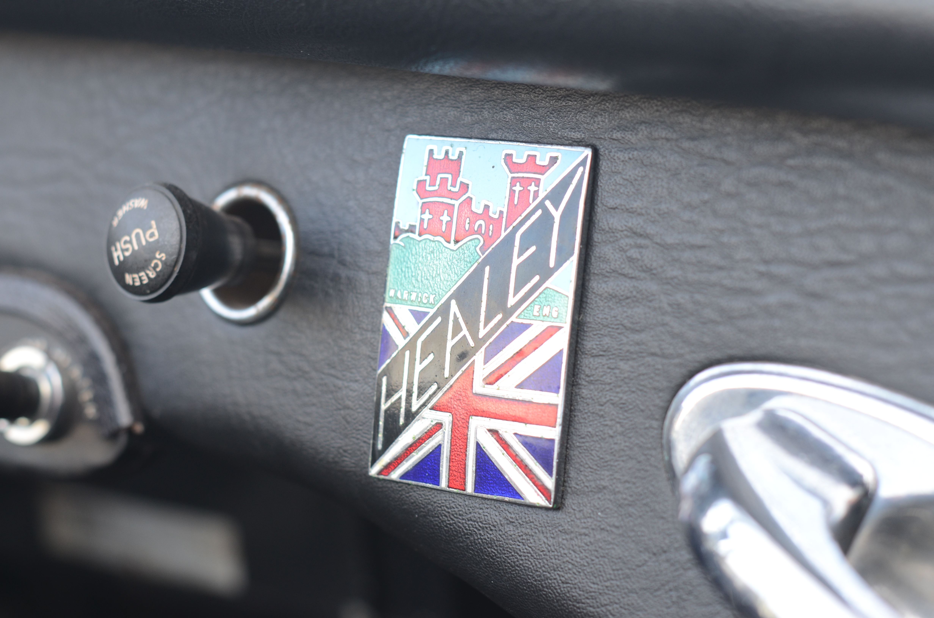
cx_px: 467
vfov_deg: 18.1
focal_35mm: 75
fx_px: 1942
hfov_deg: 27.0
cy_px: 309
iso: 320
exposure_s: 1/125
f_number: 4
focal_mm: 50
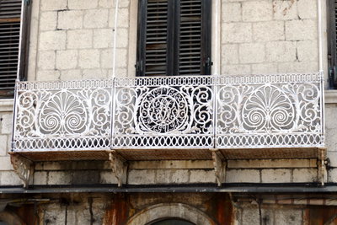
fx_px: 861
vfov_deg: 14.9
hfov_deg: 22.1
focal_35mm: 92
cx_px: 168
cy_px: 112
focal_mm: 33.51
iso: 800
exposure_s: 1/2500
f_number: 3.8
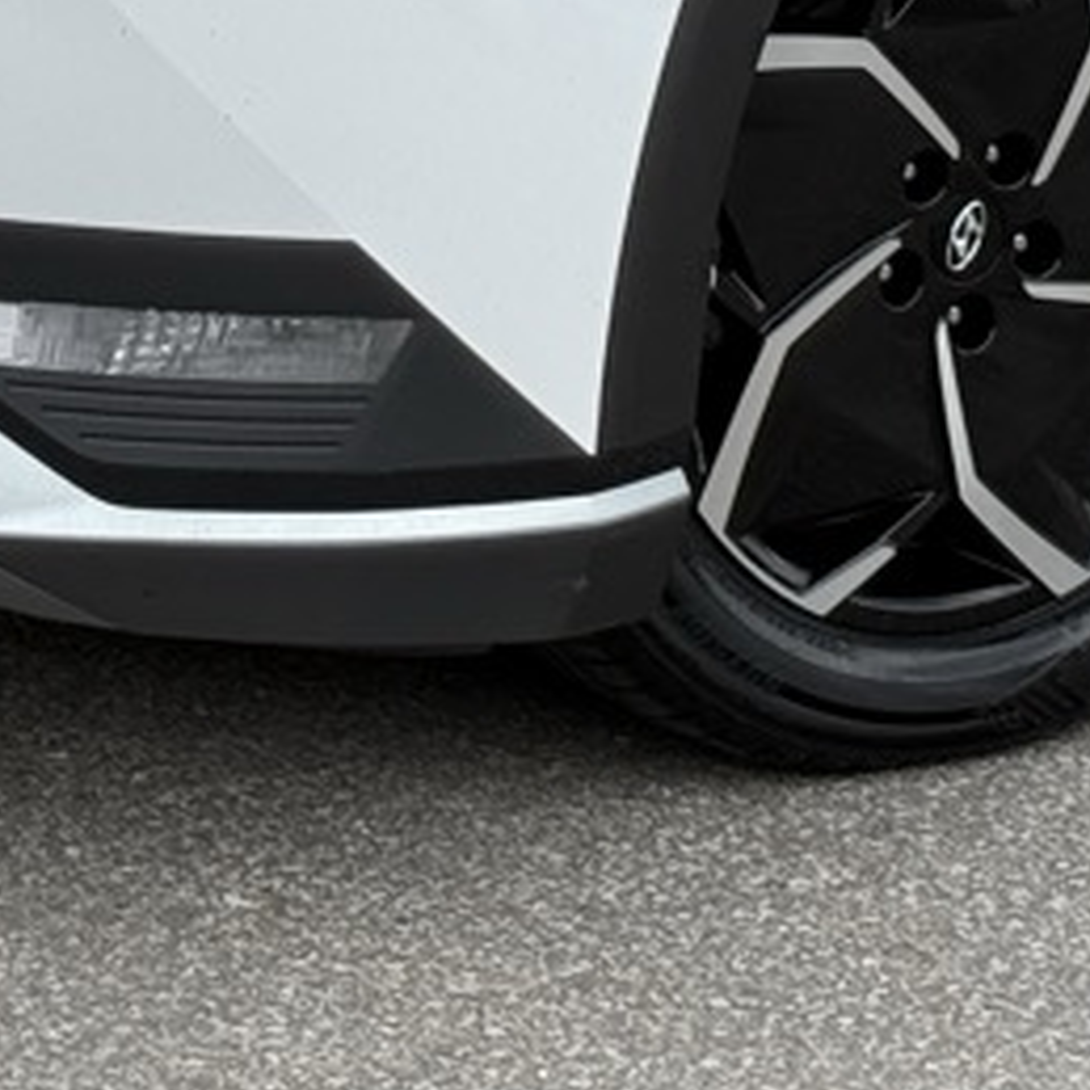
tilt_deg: -6.7
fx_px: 7481
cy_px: -699
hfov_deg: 8.3
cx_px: 614
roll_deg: -2.0
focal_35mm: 210
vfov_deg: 8.1
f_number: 1.78
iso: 100
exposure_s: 1/2088
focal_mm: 6.76
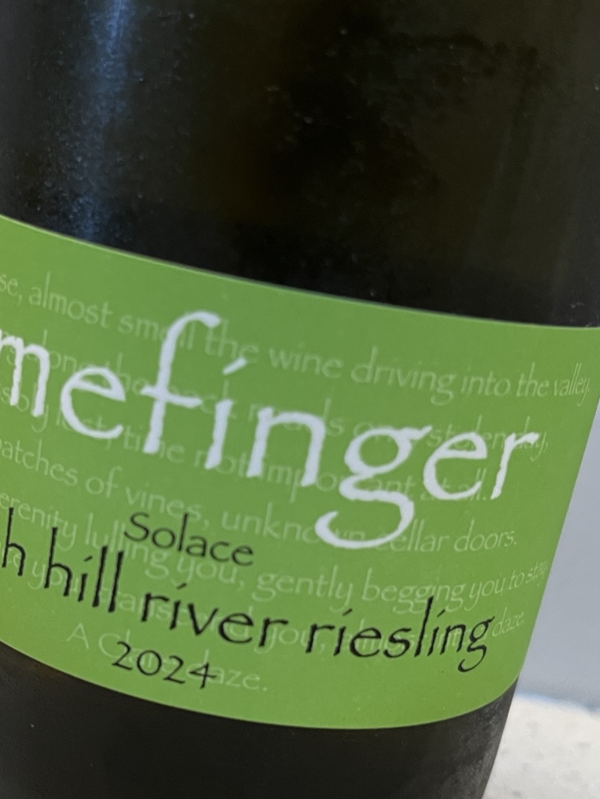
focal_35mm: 49
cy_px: 499
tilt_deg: -18.2
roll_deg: -11.0
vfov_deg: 38.7
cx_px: 209
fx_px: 1132
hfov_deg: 29.5
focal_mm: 5.1
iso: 160
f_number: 1.6
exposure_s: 1/60
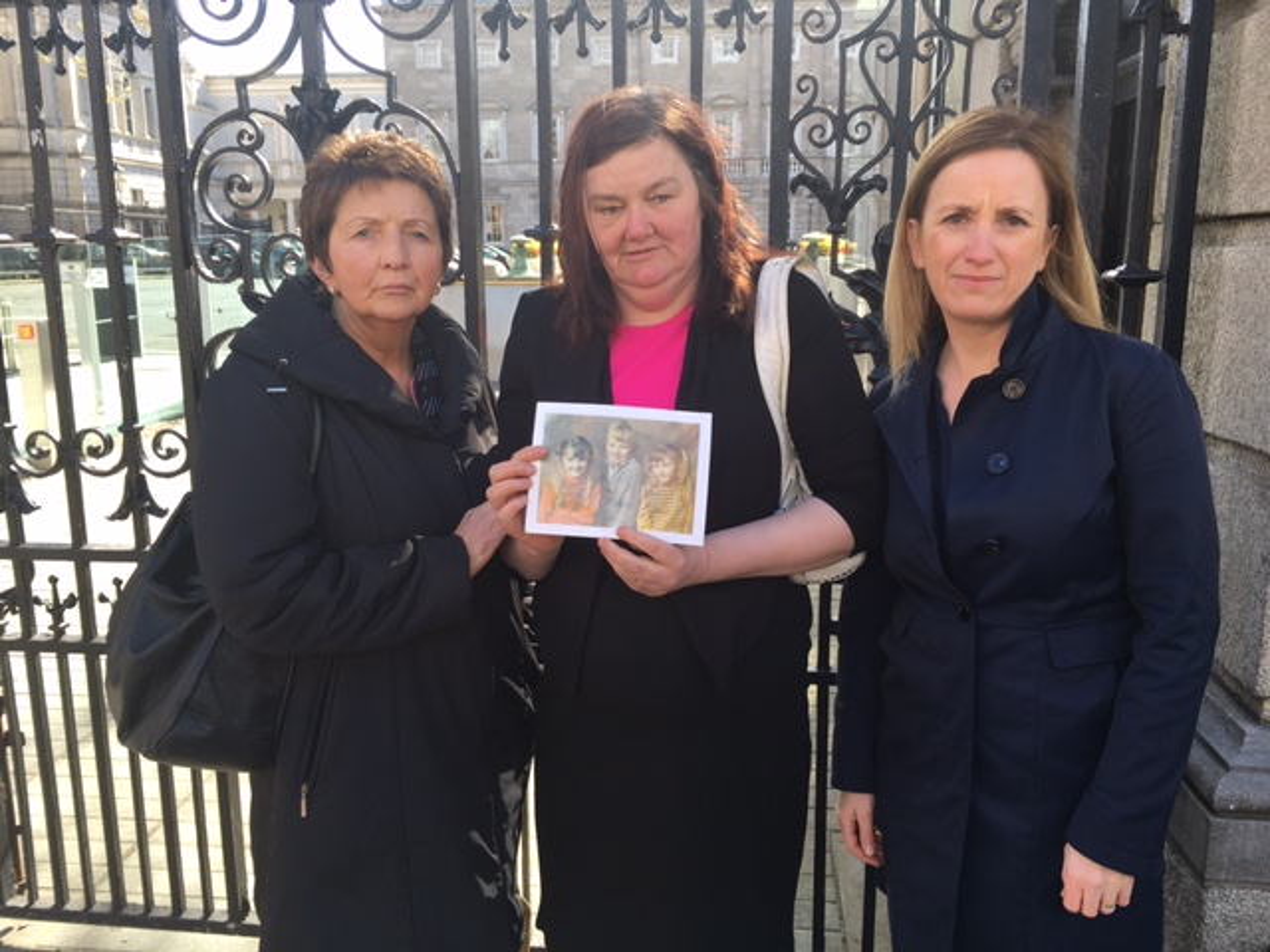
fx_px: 1064
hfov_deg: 61.7
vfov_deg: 48.2
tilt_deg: -12.4
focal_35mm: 29
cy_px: 476
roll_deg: -0.2
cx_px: 635
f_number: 2.2
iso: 25
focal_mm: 4.15
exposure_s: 1/200
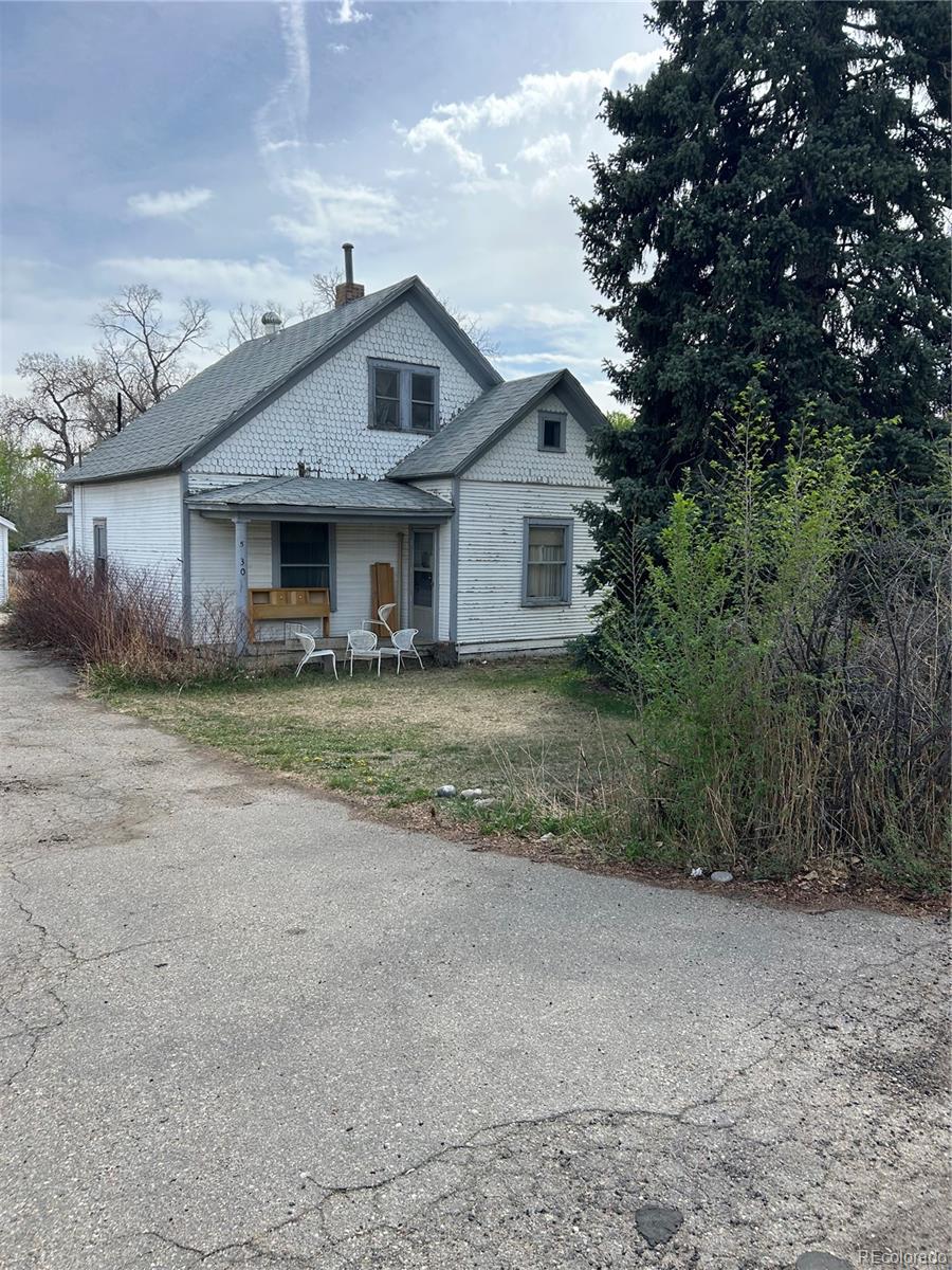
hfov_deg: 53.1
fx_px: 953
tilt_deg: -4.6
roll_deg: +0.1
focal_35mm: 26
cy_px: 635
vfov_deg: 67.3
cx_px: 476
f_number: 1.5
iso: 50
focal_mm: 5.7
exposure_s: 1/2571
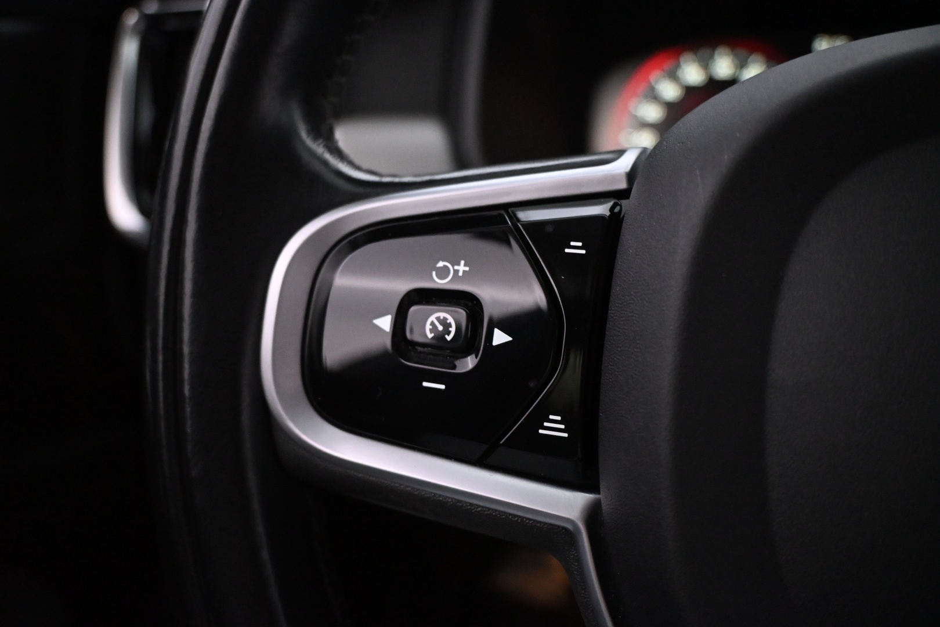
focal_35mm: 31
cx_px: 470
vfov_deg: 42.6
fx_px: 803
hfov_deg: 60.7
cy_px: 314
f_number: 3.8
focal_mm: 20.5
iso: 4500
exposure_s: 1/60
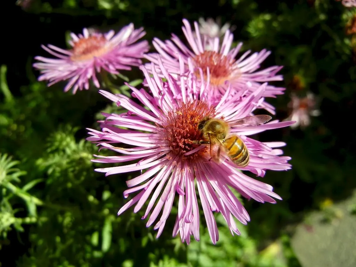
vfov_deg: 46.8
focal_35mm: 30
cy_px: 134
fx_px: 309
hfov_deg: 60.0
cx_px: 178
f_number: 7
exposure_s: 1/267
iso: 160
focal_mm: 5.4
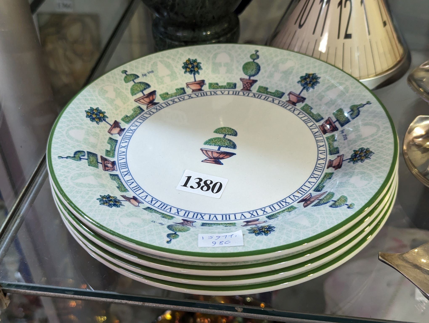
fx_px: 596
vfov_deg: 30.3
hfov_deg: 39.6
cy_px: 162
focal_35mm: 48
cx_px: 214
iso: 309
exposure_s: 1/99.9
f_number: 1.85
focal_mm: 6.81
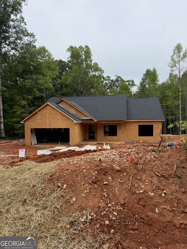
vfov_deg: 71.6
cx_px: 94
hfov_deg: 56.8
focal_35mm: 24
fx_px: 173
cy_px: 124
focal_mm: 6.76
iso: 100
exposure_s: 1/2232
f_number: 1.78
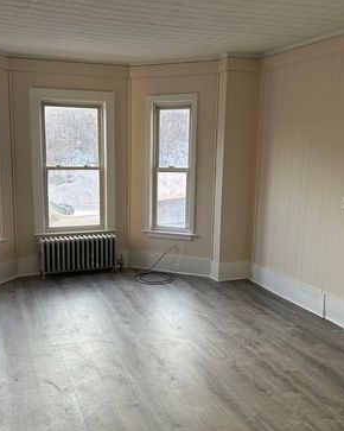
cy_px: 219
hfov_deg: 42.1
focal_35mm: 35
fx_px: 446
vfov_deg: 51.6
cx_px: 153
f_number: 1.5
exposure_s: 1/121
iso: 64
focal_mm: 5.7
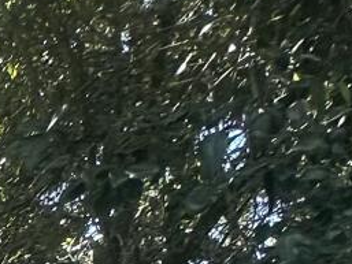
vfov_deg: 8.5
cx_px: -589
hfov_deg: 12.3
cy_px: 1000
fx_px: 1109
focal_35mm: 109
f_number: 2.2
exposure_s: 1/227
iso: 40
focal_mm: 2.22
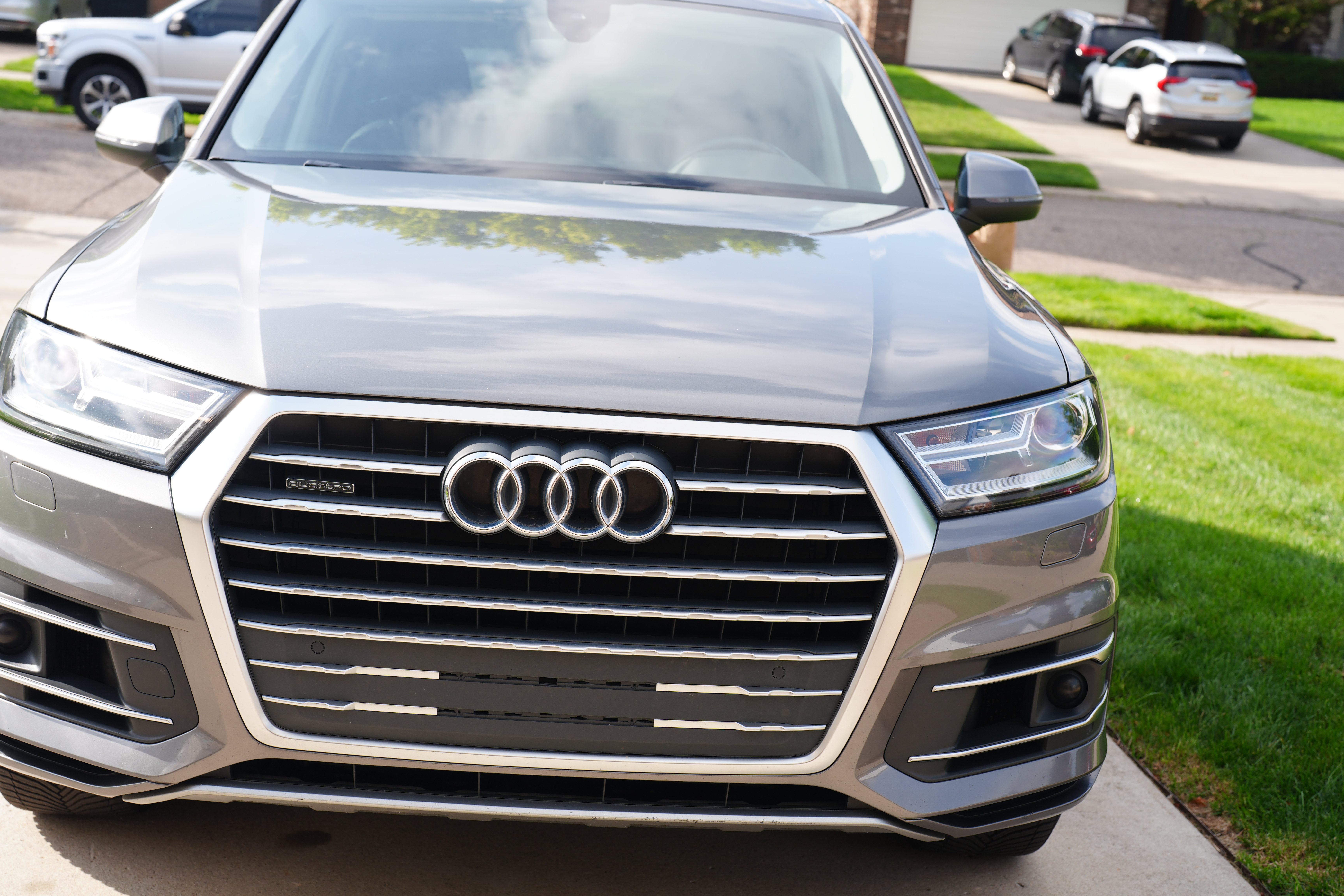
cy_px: 455
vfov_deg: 26.5
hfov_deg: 38.9
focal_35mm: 51
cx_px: 659
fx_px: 1904
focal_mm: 50
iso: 100
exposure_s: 1/200
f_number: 5
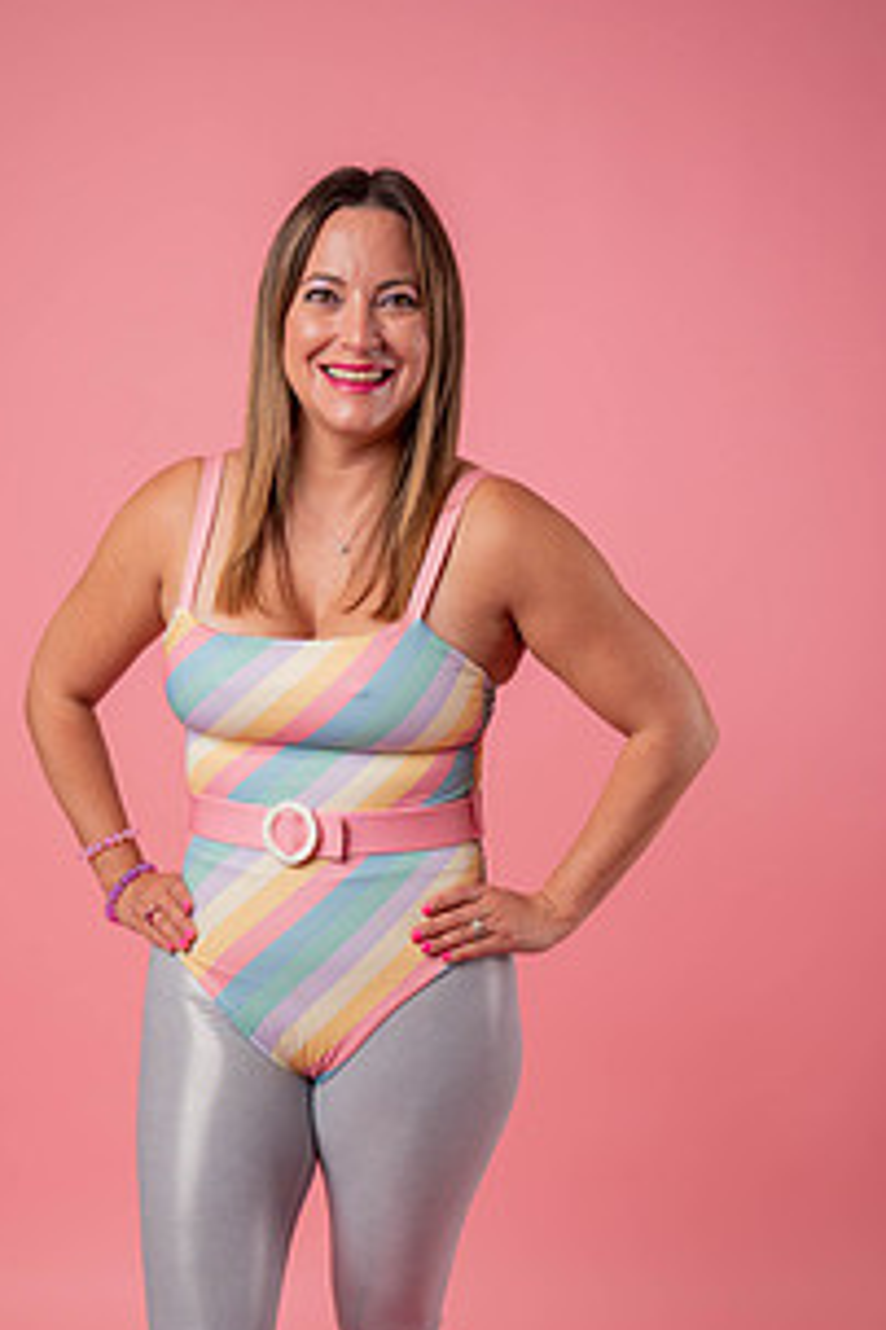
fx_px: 2141
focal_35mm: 58
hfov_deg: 23.3
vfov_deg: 34.0
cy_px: 939
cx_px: 360
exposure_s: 1/100
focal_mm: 39
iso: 160
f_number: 5
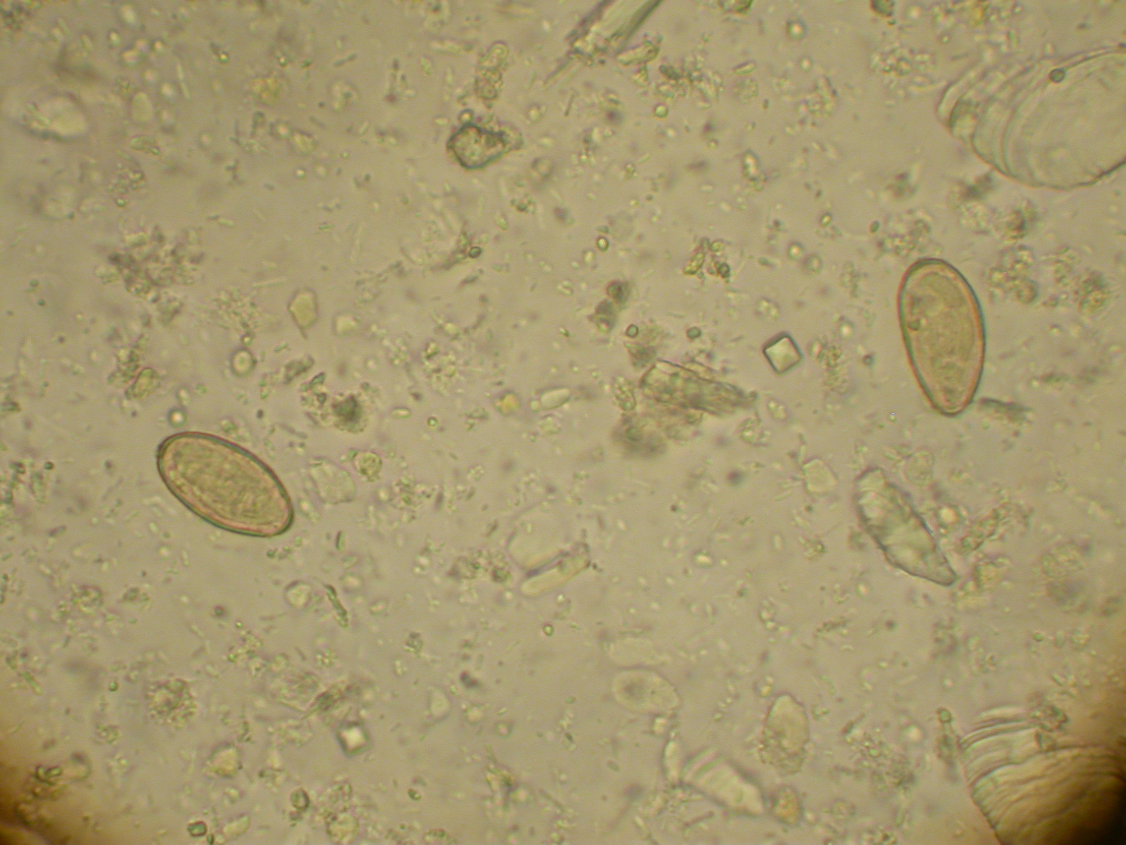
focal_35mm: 116
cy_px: 422
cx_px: 563
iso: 100
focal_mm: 24
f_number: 4.3
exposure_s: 1/9.5
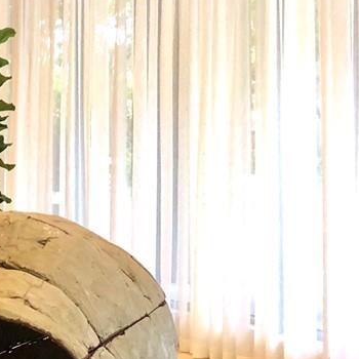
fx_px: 1326
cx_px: 1
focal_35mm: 113
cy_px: -21
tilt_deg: +6.1
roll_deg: -2.3
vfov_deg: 15.1
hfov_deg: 15.2
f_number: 1.8
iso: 40
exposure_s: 1/20
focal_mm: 4
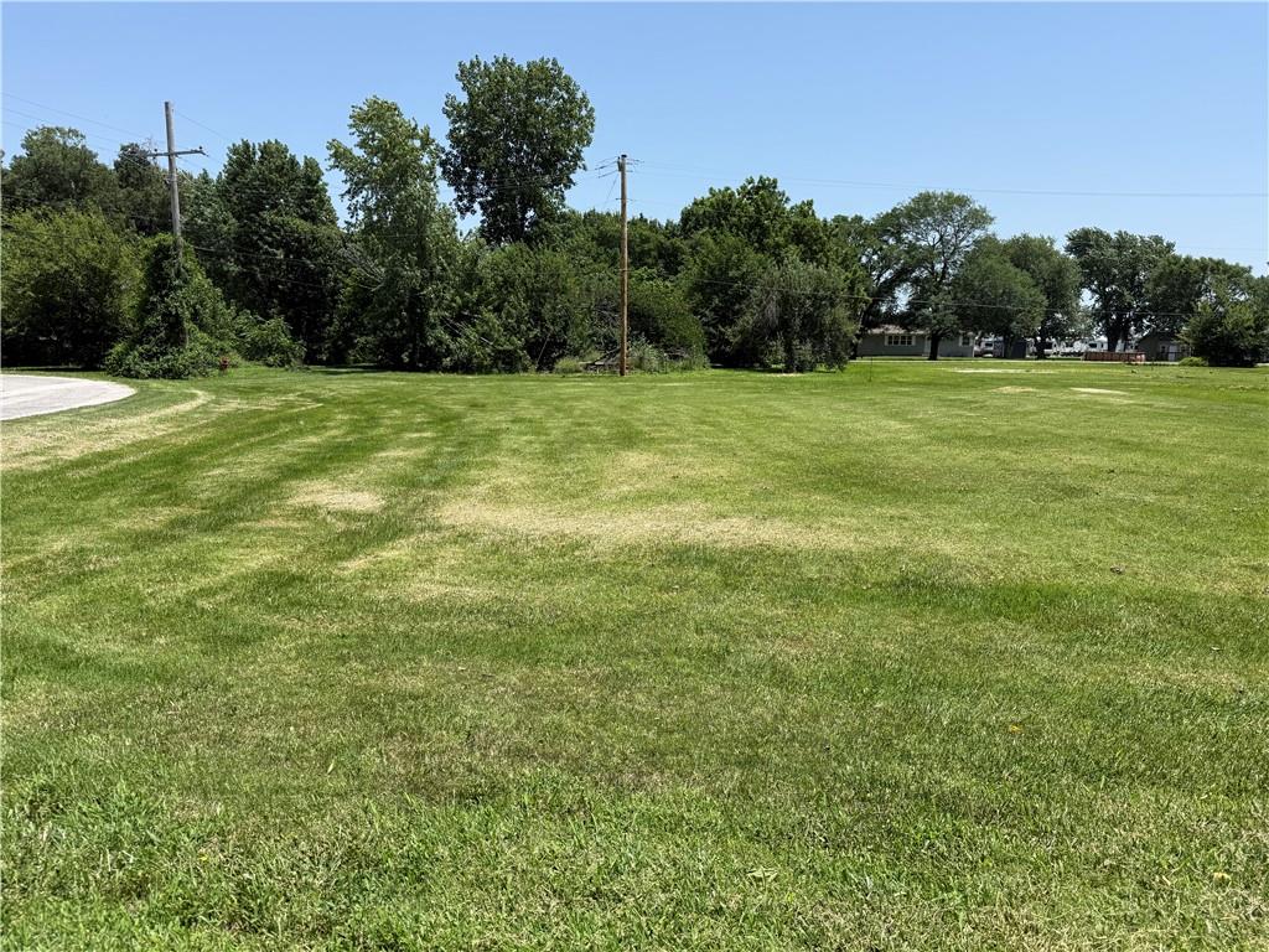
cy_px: 476
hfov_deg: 71.6
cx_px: 634
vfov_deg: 56.8
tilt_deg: -9.0
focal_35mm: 24
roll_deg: -1.4
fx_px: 880
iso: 80
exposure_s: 1/4167
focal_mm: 6.76
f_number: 1.78
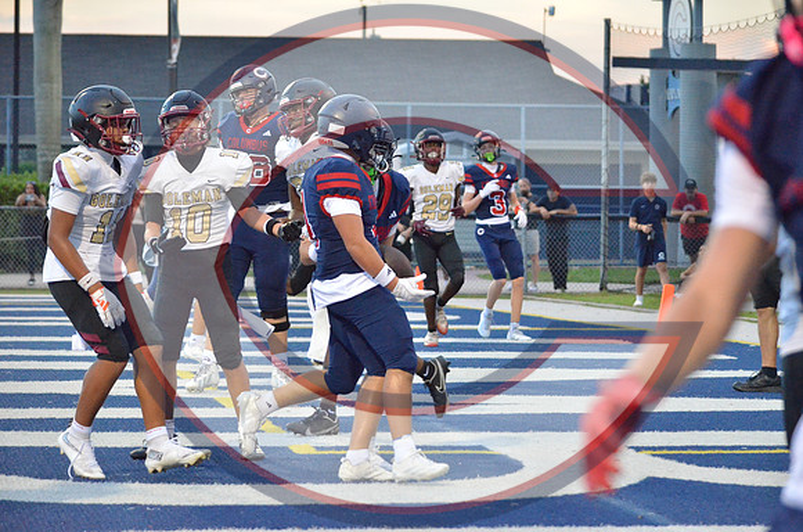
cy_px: 266
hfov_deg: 10.2
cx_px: 402
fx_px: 4507
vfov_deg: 6.8
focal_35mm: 202
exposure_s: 1/500
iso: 5000
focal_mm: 135
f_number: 4.8
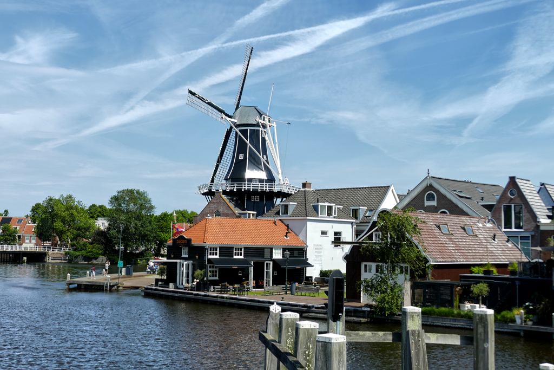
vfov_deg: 28.7
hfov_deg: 41.9
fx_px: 723
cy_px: 185
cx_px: 277
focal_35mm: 47
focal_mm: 17
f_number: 3.5
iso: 125
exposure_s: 1/2000
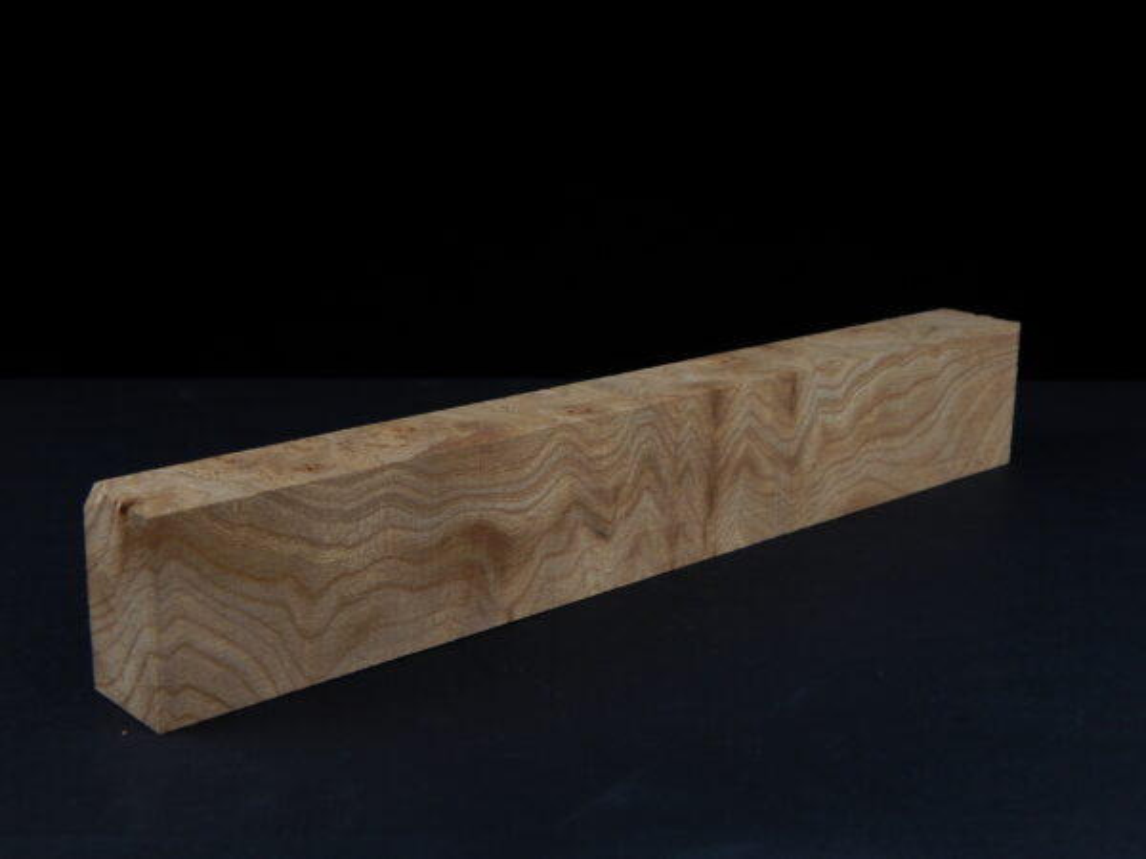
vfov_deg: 30.3
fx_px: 1589
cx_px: 573
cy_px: 430
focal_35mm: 48
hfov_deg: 39.7
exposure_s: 1/125
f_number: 3.7
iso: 125
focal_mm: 8.6
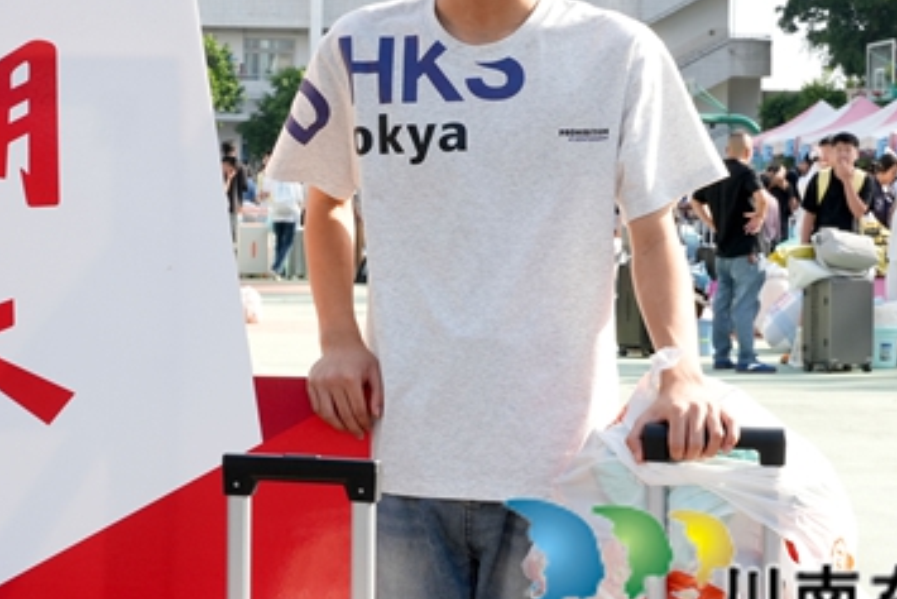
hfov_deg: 18.4
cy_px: 221
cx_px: 278
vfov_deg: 12.4
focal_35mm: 111
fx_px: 2764
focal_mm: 41
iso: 320
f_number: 10
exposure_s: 1/200
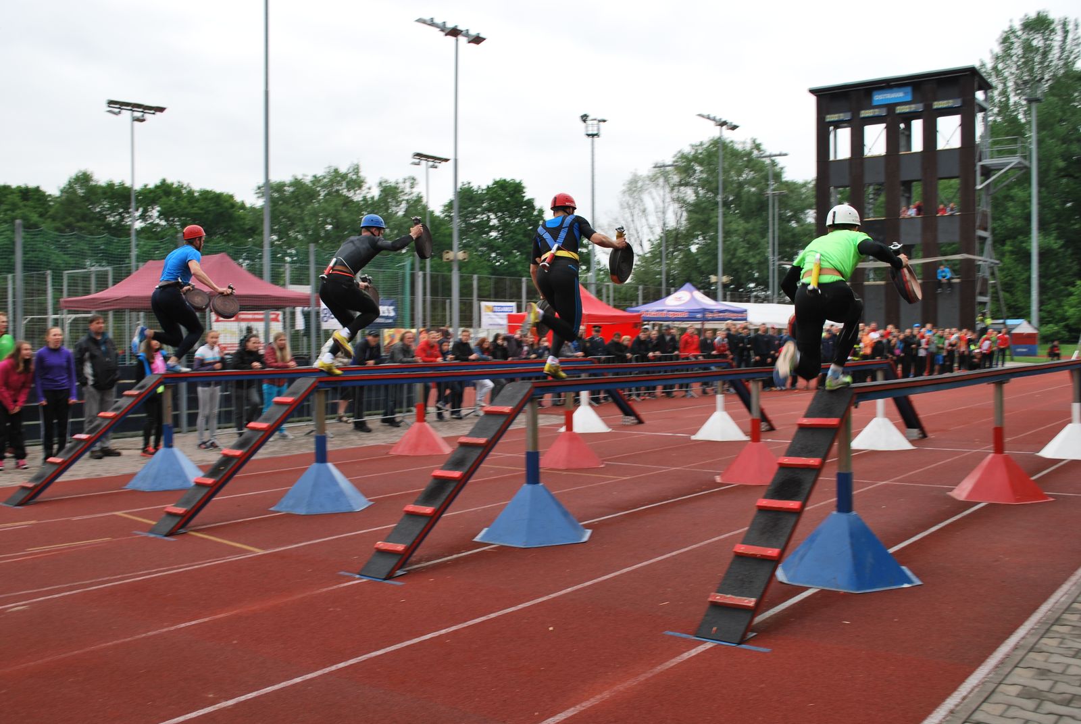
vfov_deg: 40.1
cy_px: 362
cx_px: 540
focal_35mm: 33
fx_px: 992
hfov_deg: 57.2
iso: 110
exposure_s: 1/125
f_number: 5.6
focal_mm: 22
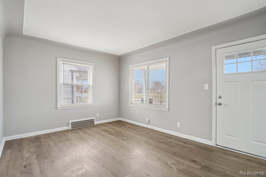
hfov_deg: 96.8
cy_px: 88
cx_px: 133
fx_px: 118
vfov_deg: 73.7
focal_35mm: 16
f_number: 8
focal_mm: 16
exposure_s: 1/50
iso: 400
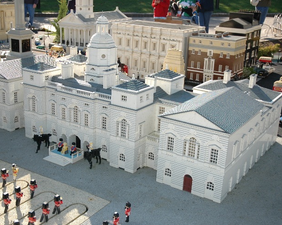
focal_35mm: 50
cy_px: 103
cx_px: 123
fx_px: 414
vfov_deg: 30.5
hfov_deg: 37.5
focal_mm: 27
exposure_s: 1/500
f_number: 3.8
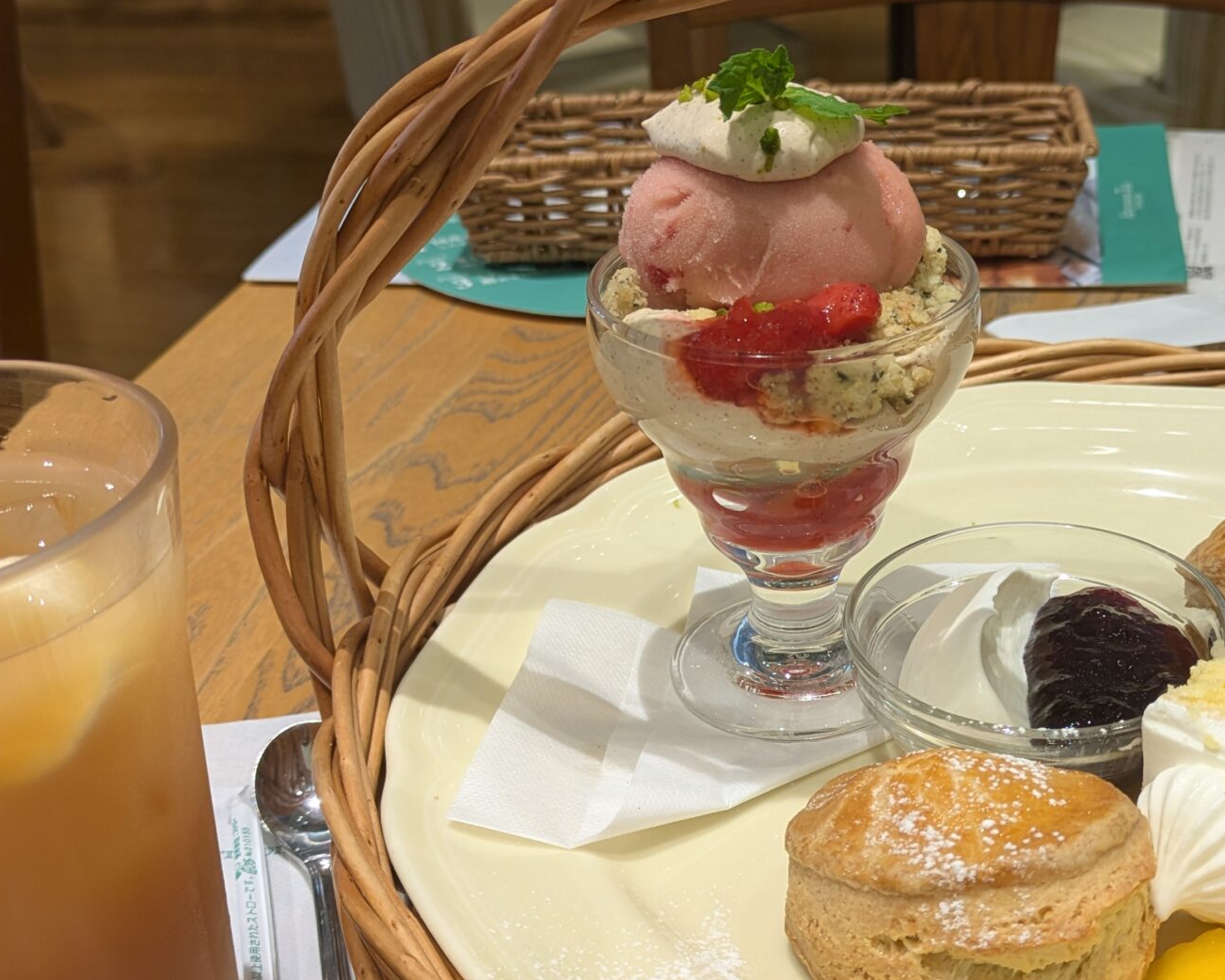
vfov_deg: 31.4
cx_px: 816
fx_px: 1741
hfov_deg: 38.3
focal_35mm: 48
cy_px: 591
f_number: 1.89
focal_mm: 5.43
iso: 59
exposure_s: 1/30
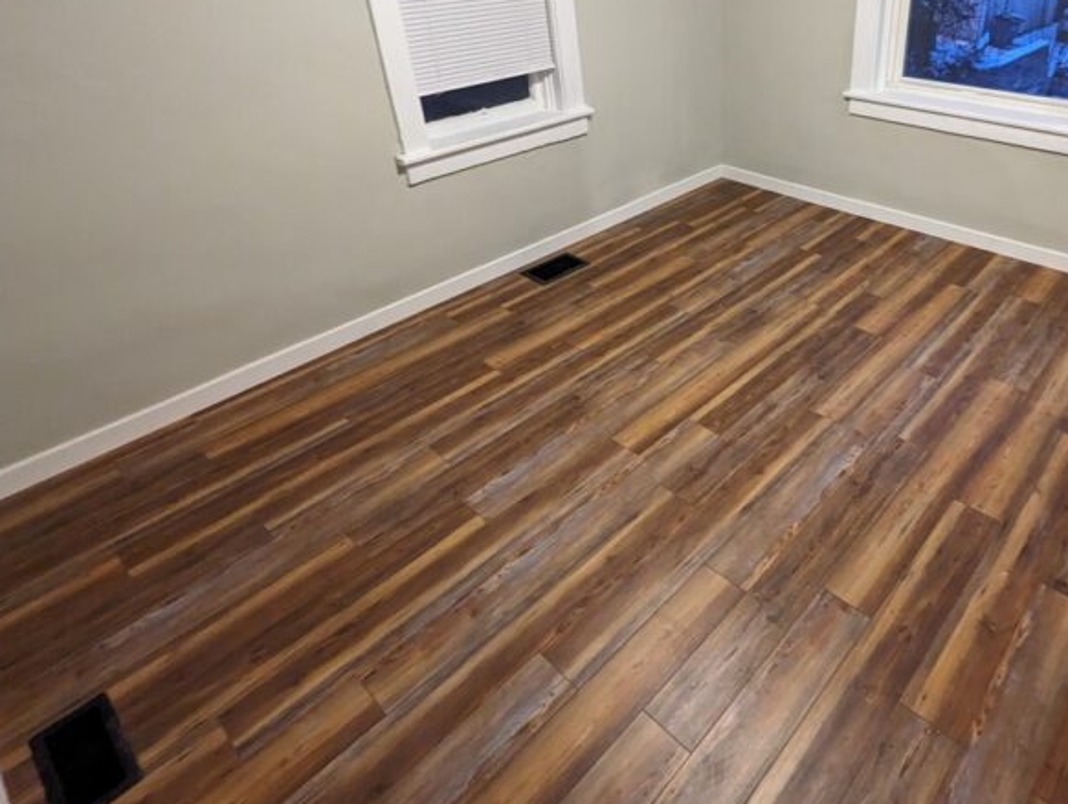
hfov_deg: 73.8
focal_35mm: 22
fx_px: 680
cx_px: 719
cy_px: 262
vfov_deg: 59.7
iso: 757
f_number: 2.2
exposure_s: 1/25.6
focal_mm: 2.35
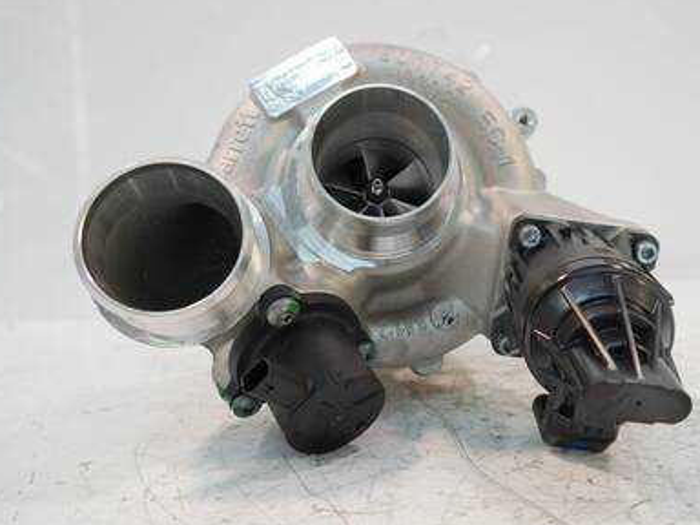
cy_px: 261
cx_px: 412
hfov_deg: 52.3
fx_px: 708
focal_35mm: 35
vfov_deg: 40.7
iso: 400
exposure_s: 1/60
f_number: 3.5
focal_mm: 14
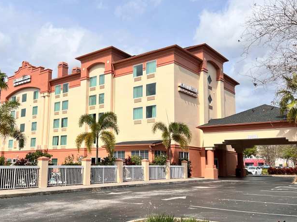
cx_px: 127
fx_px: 292
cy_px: 120
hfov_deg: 53.8
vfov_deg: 41.8
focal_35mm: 34
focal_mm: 5.7
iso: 50
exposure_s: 1/8000
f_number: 1.5
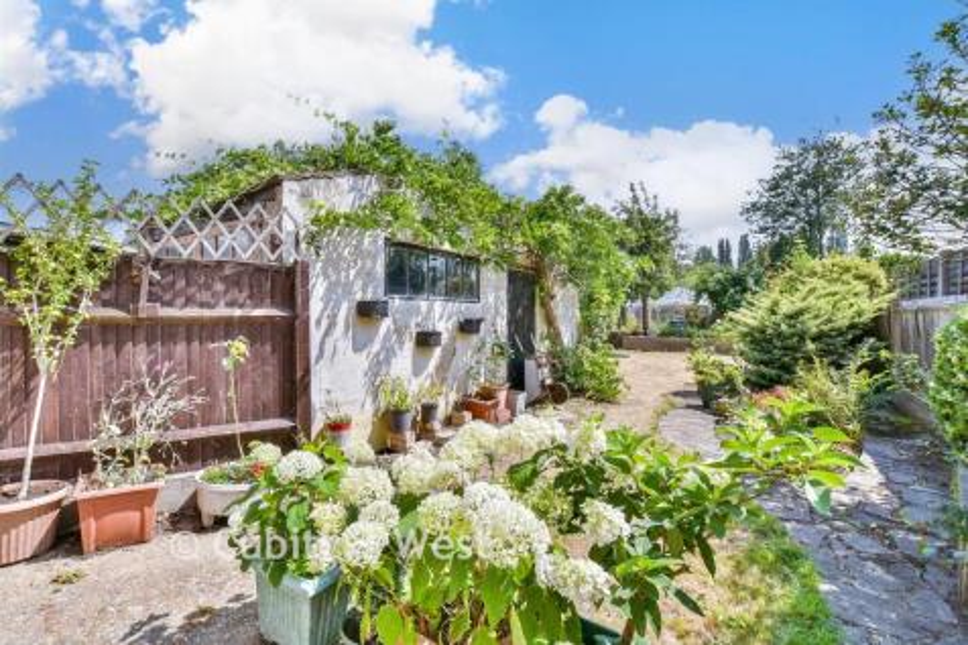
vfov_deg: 77.3
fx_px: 403
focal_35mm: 15
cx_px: 484
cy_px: 322
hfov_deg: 100.4
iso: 200
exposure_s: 1/400
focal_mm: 10
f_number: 8
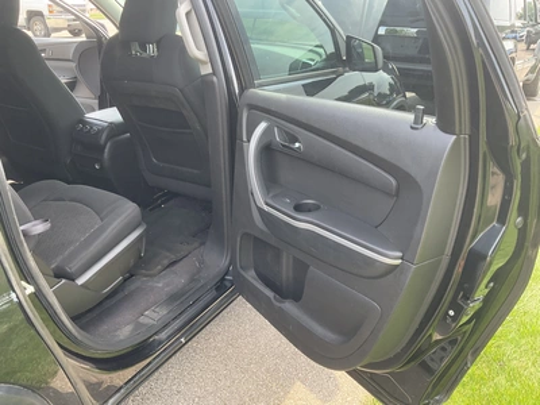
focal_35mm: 29
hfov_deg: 61.7
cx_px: 270
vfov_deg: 48.2
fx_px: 452
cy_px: 202
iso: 32
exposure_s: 1/164
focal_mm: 3
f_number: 1.8
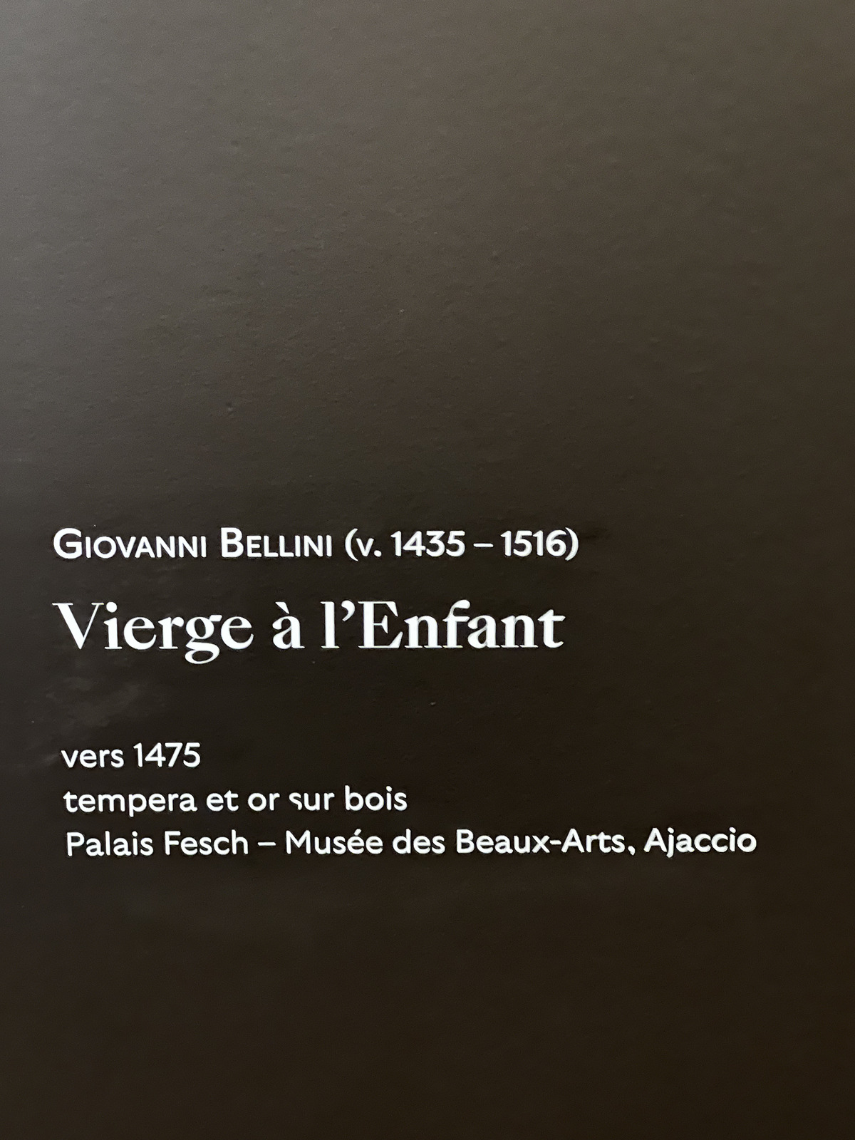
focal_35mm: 77
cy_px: 570
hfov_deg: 19.1
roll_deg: +0.2
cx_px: 428
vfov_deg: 25.3
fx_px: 2536
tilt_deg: -16.7
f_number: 2.8
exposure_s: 1/4
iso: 1250
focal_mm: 9
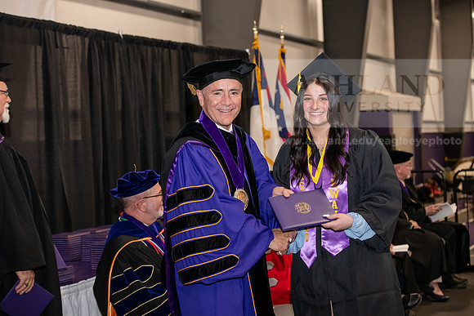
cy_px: 158
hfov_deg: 28.8
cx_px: 237
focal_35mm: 70
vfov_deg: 19.5
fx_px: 922
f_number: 5
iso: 2500
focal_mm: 70
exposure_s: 1/200
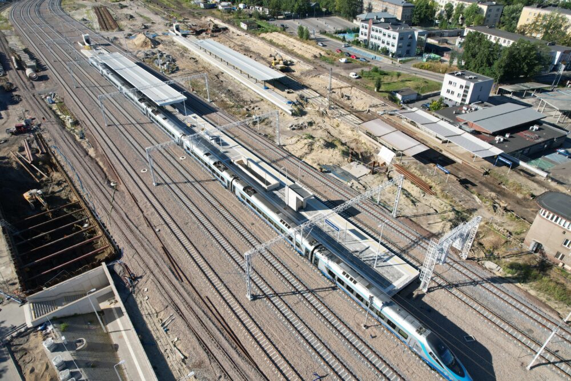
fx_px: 349
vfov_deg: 57.2
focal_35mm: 22
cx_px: 286
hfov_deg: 78.6
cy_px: 190
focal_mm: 8.38
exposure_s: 1/1600
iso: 130
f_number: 2.8
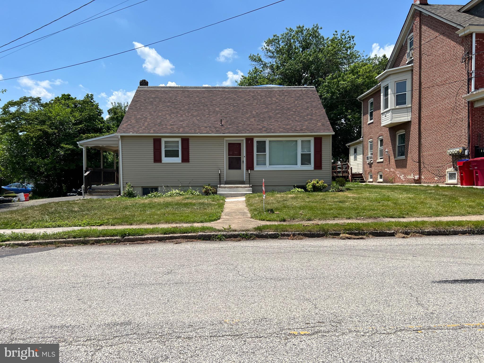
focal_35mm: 26
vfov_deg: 53.1
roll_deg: +0.6
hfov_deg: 67.3
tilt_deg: -1.1
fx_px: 364
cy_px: 182
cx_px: 242
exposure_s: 1/4831
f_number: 1.5
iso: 50
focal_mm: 5.7
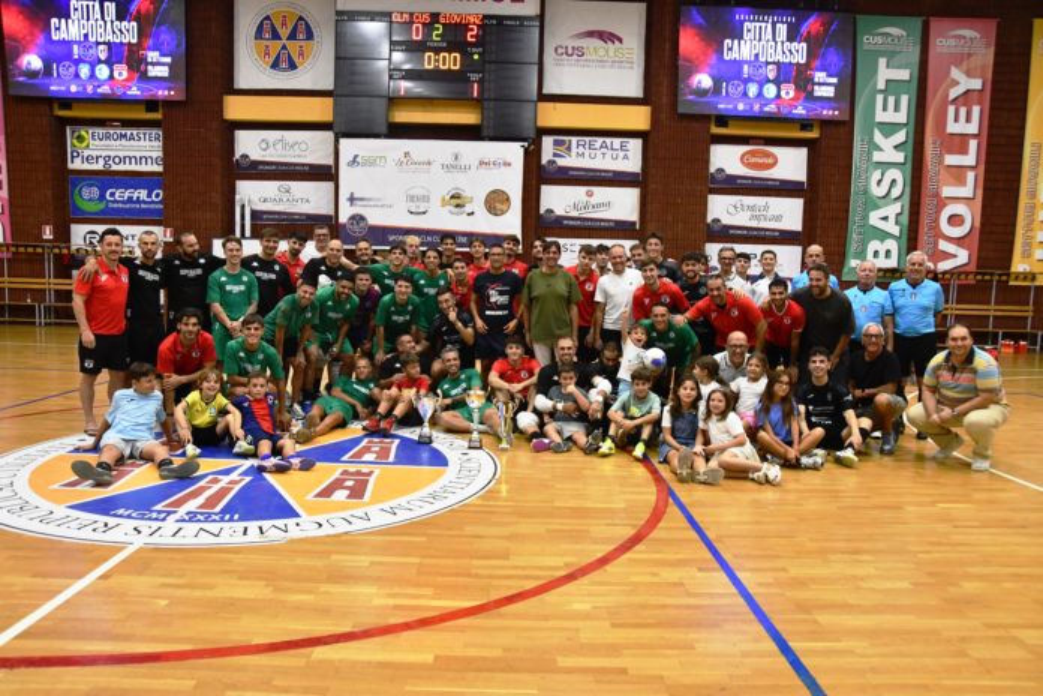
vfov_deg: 28.1
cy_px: 348
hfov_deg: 41.1
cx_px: 522
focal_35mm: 48
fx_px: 1391
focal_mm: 32
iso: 2500
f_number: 6.3
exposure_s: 1/160
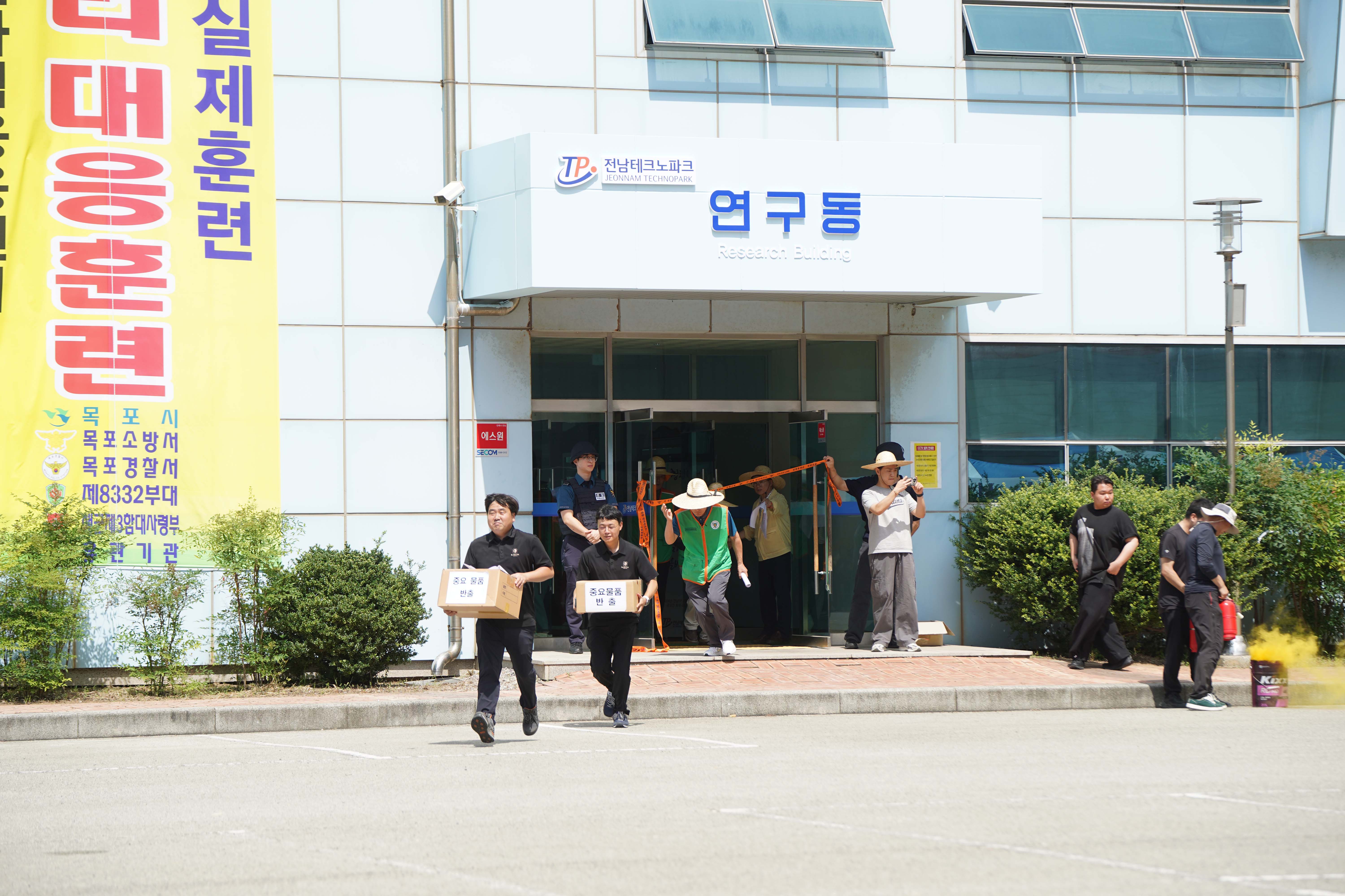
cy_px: 448
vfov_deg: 12.6
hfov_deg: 18.8
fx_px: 4072
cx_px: 672
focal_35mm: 109
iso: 125
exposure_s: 1/1000
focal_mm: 109
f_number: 4
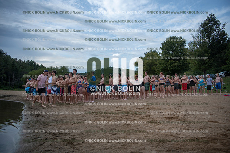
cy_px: 76
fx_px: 204
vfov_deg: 41.1
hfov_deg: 58.7
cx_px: 115
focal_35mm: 32
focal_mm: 32
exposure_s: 1/1600
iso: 160
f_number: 3.2
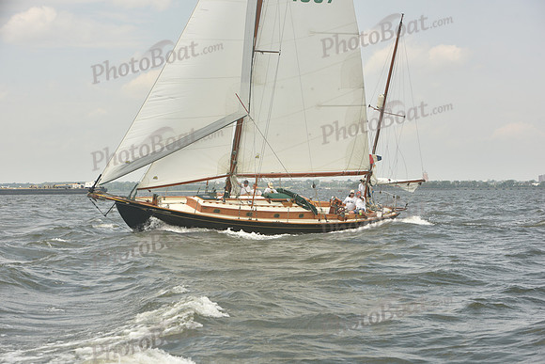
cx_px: 272
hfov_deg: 28.8
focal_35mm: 70
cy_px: 182
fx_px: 1060
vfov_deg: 19.5
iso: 250
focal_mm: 70
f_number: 7.1
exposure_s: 1/800
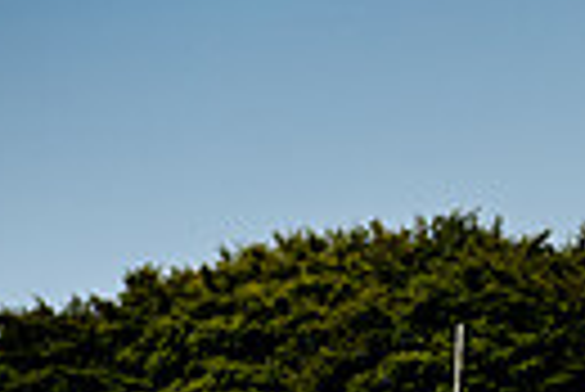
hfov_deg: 6.4
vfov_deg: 4.4
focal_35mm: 313
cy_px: 403
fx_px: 5092
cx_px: 1130
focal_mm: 70
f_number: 5.6
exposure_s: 1/1600
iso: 64
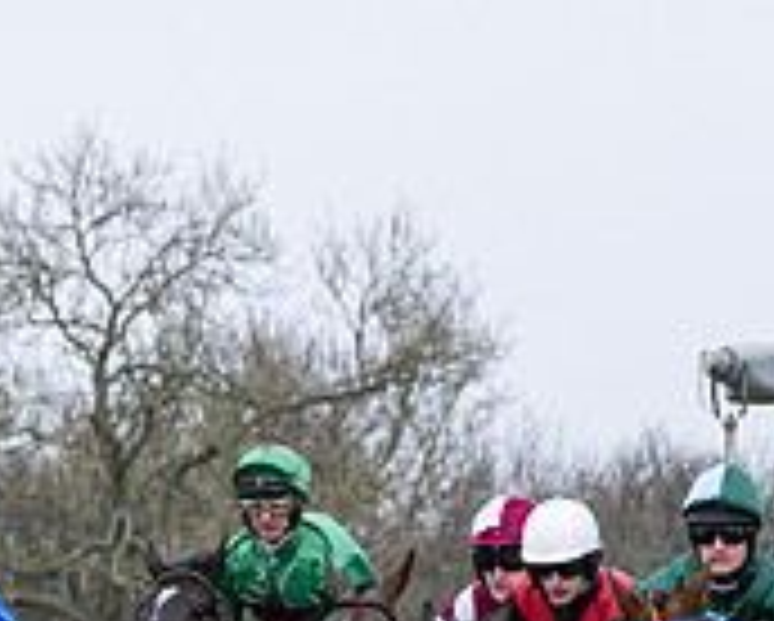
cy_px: 994
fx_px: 15778
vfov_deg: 2.3
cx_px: -35
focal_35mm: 688
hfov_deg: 2.8
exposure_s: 1/2000
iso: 800
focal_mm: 125
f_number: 4
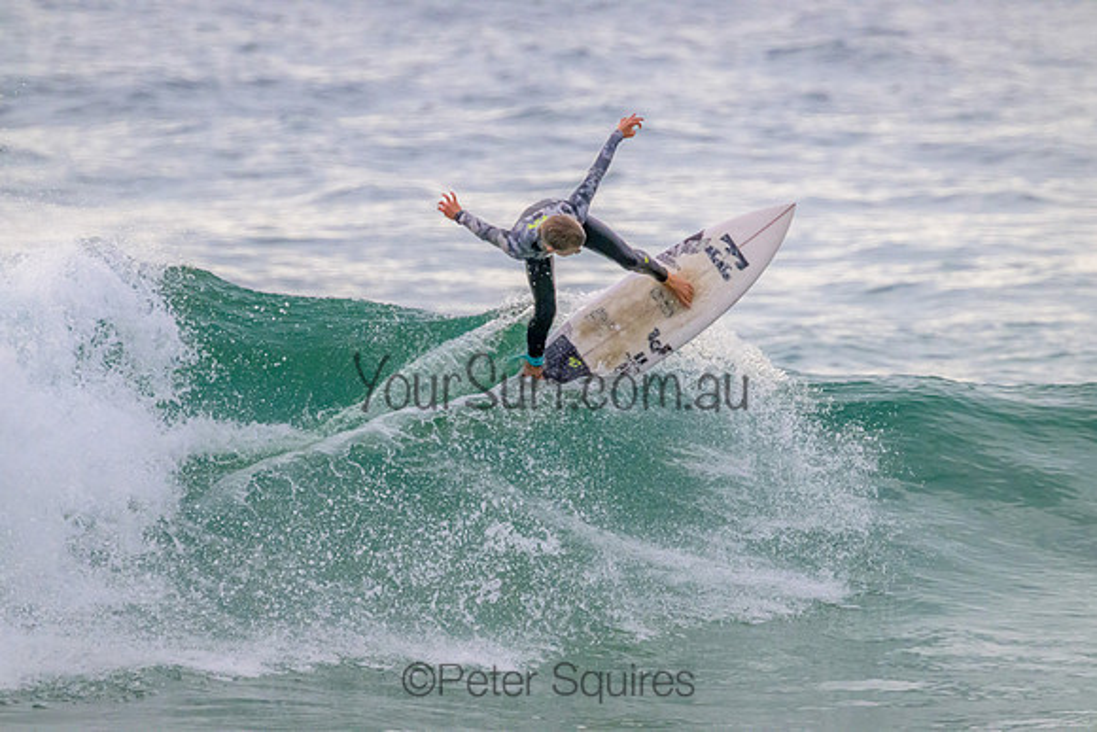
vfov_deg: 1.7
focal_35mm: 800
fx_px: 24382
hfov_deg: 2.6
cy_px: 366
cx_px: 548
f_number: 11
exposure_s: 1/2000
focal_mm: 800
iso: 10000
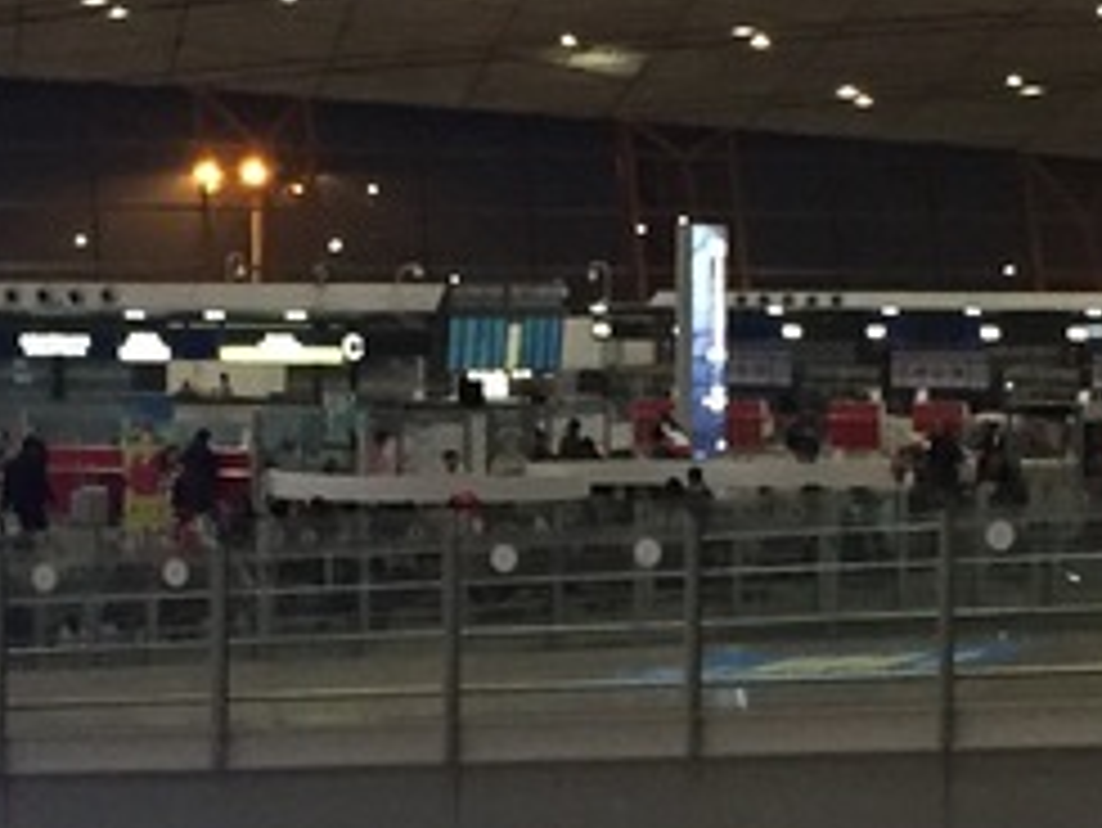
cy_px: 544
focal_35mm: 142
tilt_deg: -1.9
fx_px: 4523
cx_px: 549
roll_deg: -0.2
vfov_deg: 10.4
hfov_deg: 13.9
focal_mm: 4.15
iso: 250
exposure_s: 1/25
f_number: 2.2
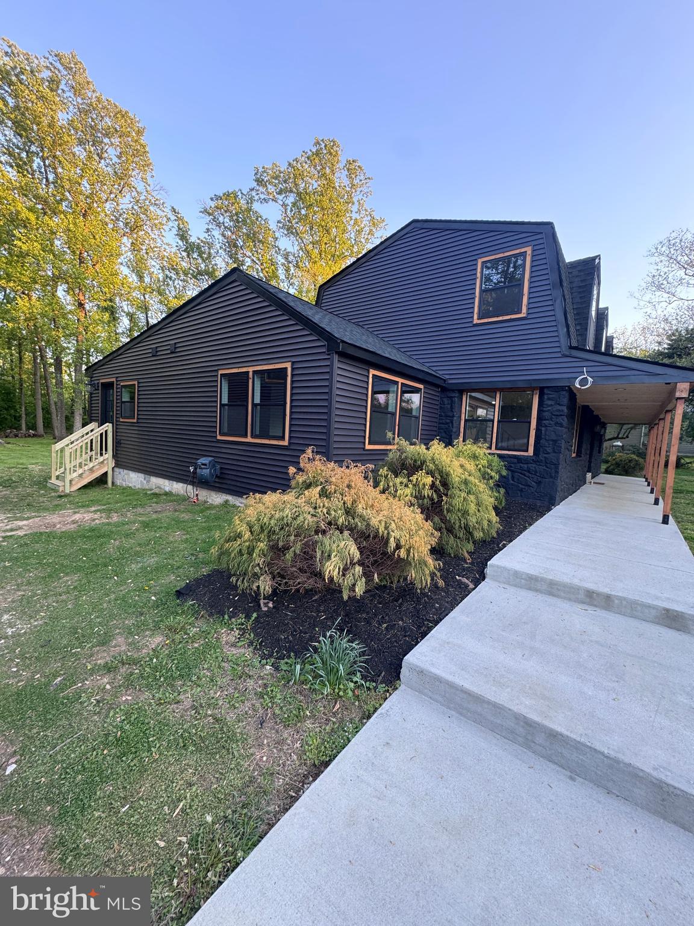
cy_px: 463
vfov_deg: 102.1
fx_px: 374
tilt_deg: -4.4
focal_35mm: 14
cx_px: 347
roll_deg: -1.9
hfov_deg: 85.7
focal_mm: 2.22
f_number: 2.2
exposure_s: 1/99
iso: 125
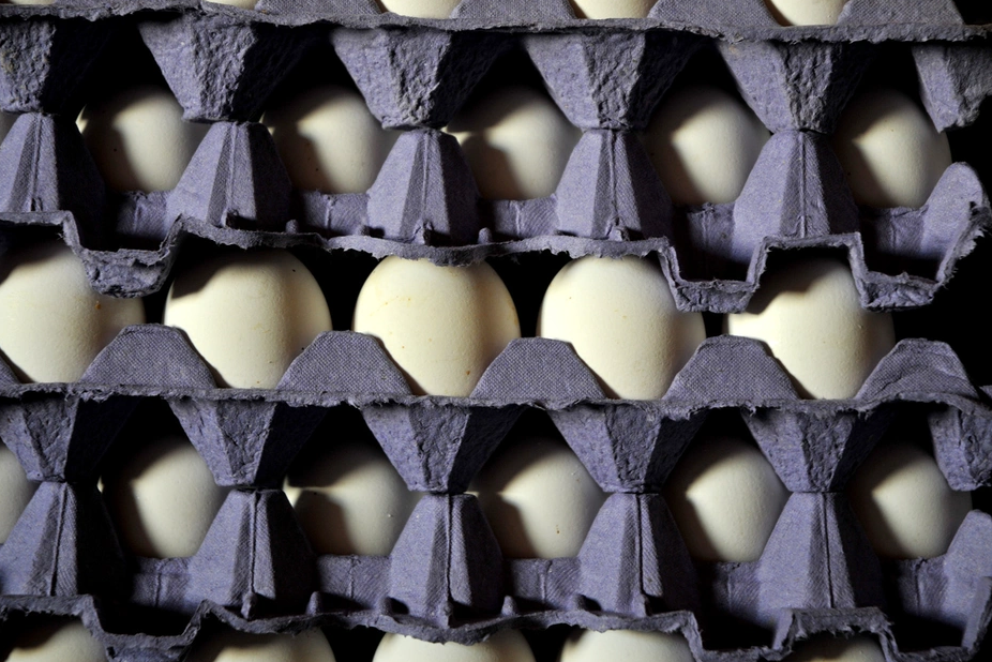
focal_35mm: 106
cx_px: 492
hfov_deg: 19.3
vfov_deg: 12.9
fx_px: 2922
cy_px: 332
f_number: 4.5
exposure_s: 1/50
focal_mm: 70
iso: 320
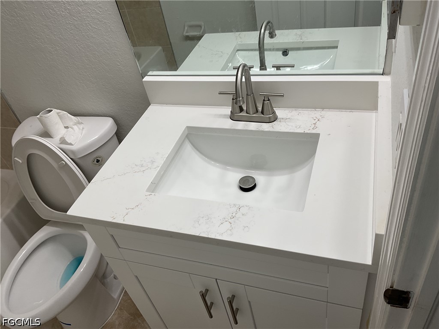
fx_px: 368
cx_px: 220
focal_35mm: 29
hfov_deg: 61.7
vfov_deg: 48.2
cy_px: 164
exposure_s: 1/120
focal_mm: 3
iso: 25
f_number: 1.8
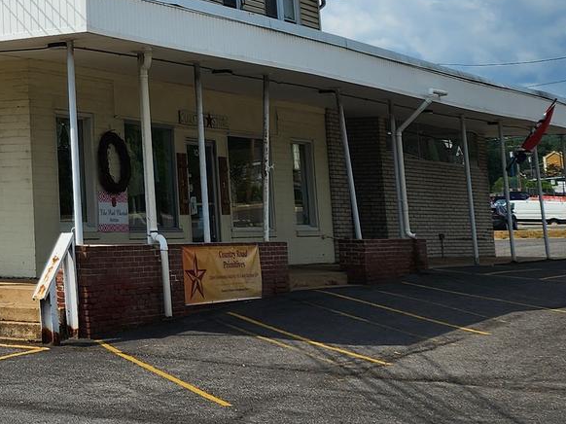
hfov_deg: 21.9
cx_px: -159
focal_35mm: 81
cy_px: -26
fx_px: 1324
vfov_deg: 17.6
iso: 12
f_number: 1.8
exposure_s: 1/2082
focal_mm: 6.4
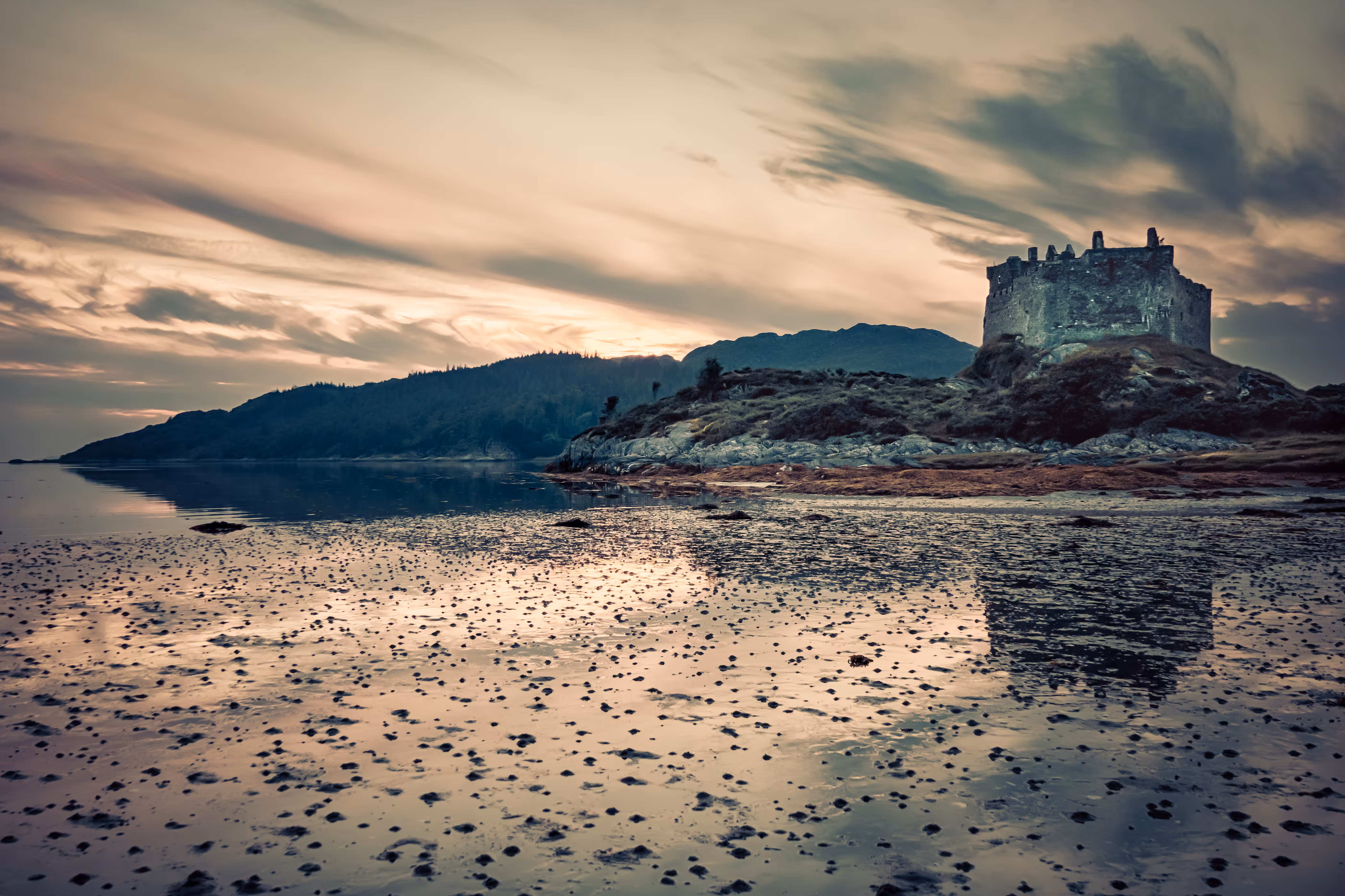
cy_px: 457
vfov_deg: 43.6
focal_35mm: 30
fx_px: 1121
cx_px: 628
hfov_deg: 61.9
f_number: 8
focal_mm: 28
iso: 200
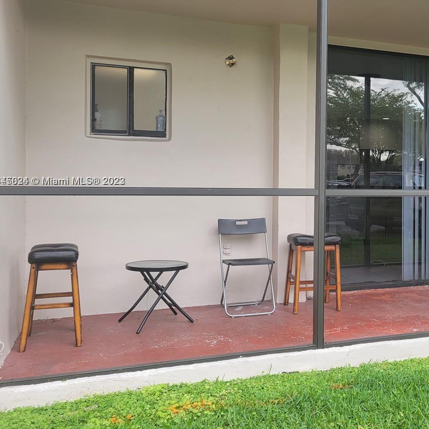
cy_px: 182
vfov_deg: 41.7
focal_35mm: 40
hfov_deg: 40.0
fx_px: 561
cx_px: 349
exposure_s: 1/260
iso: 40
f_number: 1.8
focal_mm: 5.4
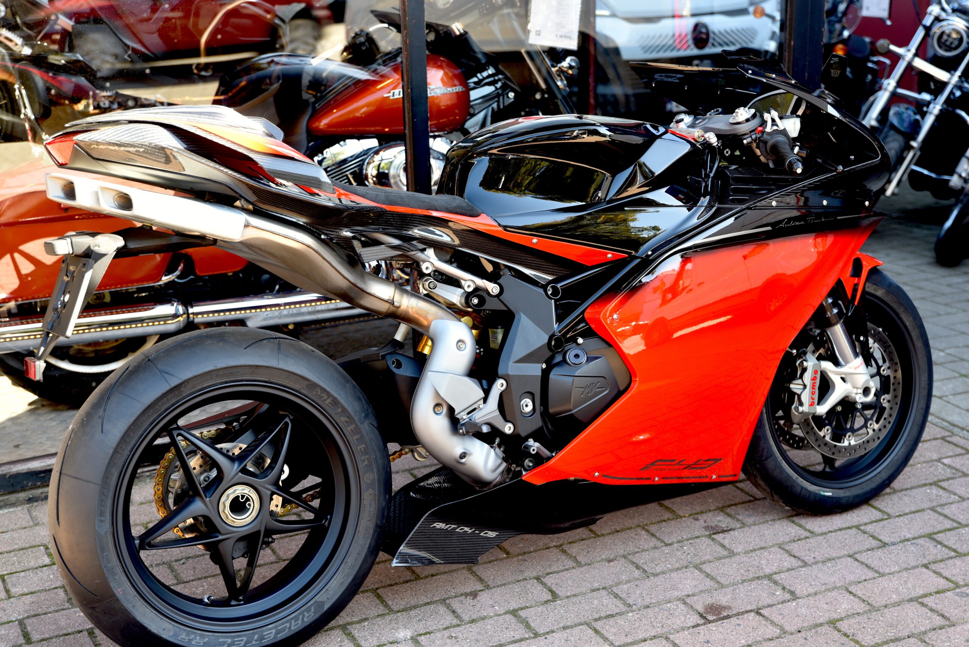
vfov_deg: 24.6
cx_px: 484
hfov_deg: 36.2
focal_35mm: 55
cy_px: 324
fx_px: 1481
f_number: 4
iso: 200
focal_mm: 55
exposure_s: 1/60
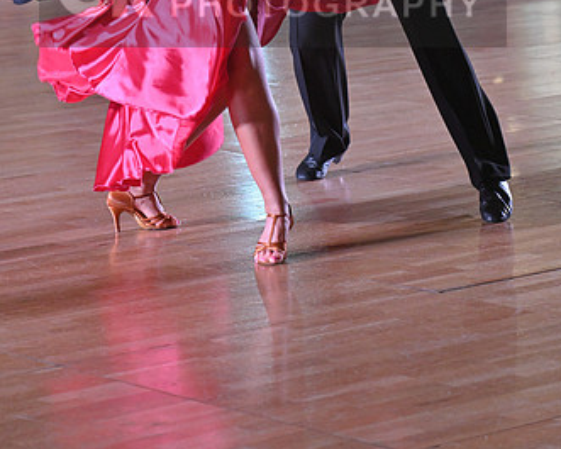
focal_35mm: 184
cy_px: -8
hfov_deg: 10.5
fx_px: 3056
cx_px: 274
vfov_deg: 8.4
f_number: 5.6
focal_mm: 112
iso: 4000
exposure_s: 1/320
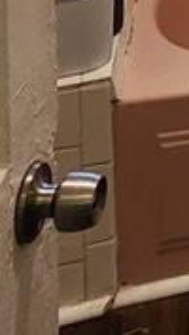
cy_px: -358
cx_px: 535
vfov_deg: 16.3
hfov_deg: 10.0
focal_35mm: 96
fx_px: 852
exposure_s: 1/60
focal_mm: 2.2
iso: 200
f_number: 2.2
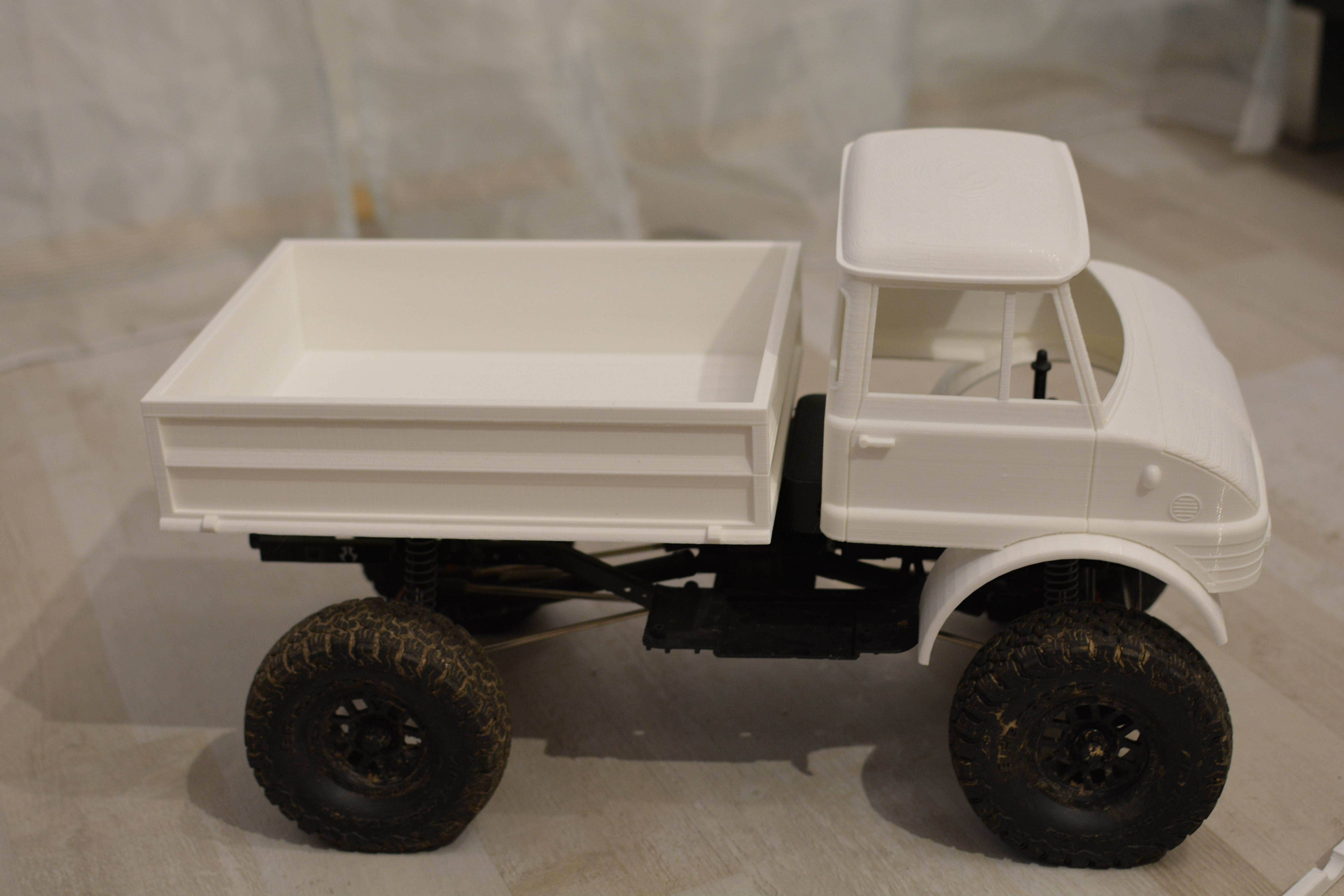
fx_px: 1960
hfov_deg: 37.9
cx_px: 672
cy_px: 448
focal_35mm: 52
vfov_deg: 25.8
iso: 900
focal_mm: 35
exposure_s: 1/30
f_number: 2.8
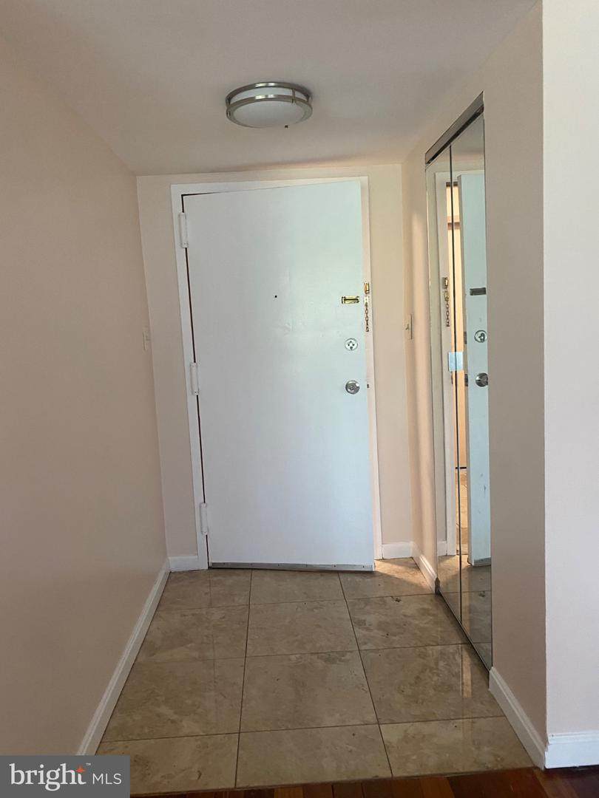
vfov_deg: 67.3
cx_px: 300
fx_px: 600
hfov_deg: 53.1
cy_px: 399
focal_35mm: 26
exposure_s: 1/60
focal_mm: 4.25
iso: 200
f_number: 1.8
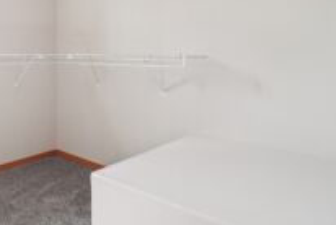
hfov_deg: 52.1
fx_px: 290
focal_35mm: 31
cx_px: 26
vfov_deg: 41.2
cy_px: 56
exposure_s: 1/50
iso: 1600
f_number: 8
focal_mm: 16
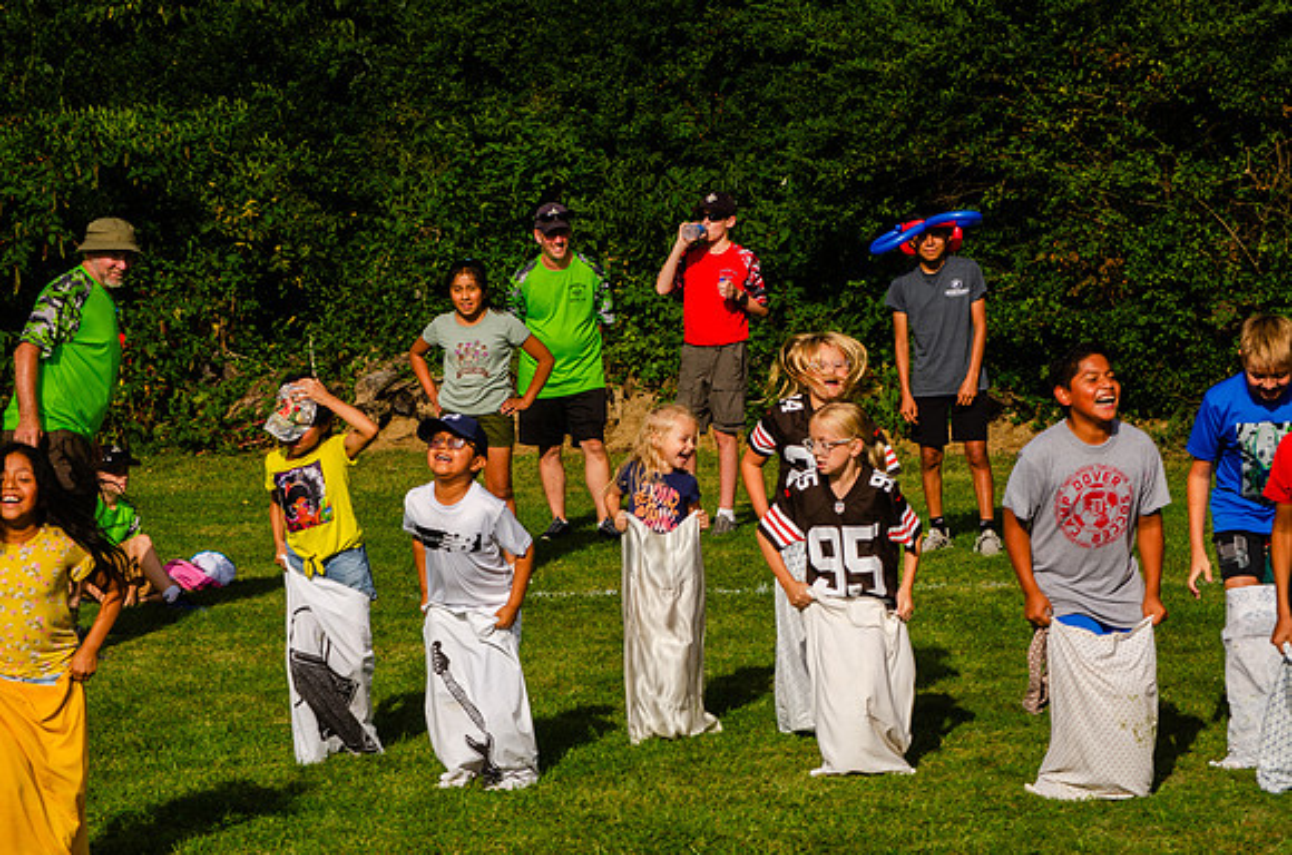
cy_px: 428
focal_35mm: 108
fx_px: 3867
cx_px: 646
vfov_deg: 12.6
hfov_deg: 19.0
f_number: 9
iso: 100
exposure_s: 1/320
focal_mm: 72
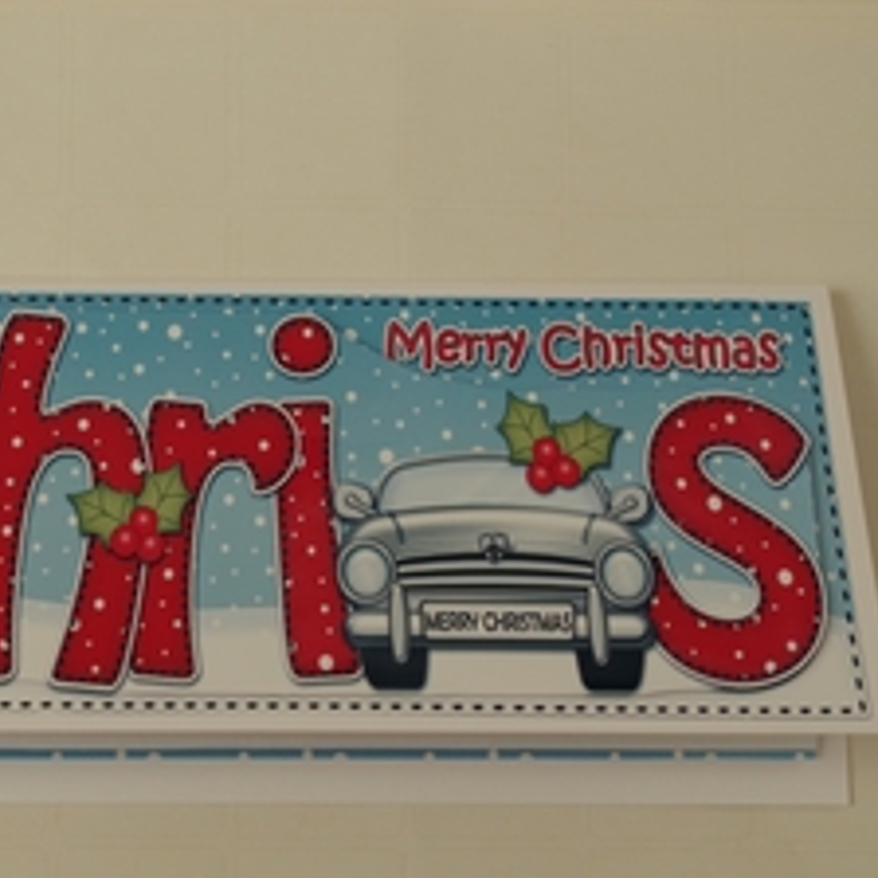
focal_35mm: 95
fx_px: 2722
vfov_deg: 18.3
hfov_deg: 18.3
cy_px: 510
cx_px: 286
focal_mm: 37
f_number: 6.3
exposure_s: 1/50
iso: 400
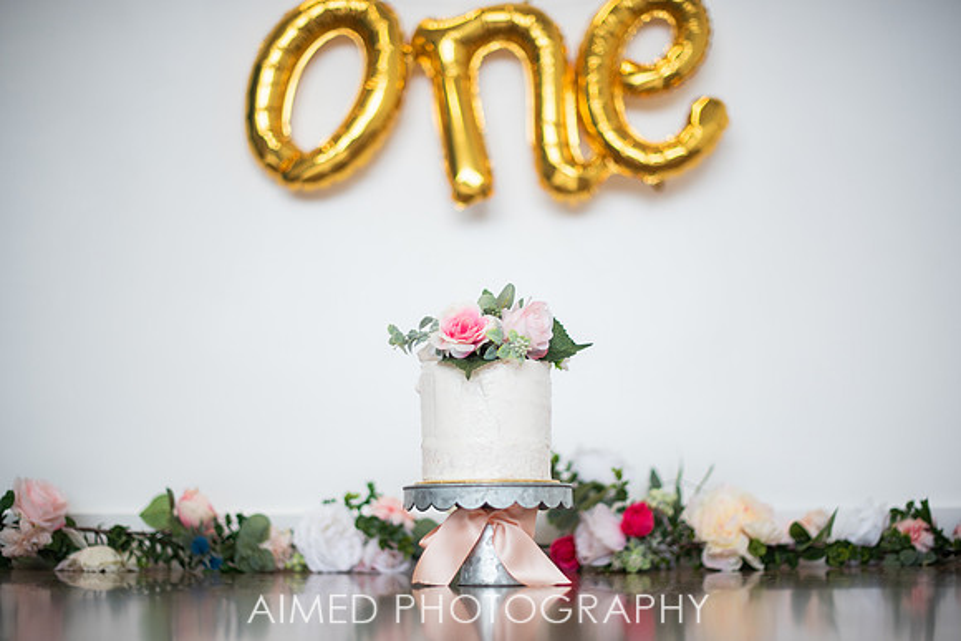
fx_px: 1405
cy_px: 333
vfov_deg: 25.7
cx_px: 486
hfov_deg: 37.8
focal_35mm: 53
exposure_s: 1/320
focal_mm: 50
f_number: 1.4
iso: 200
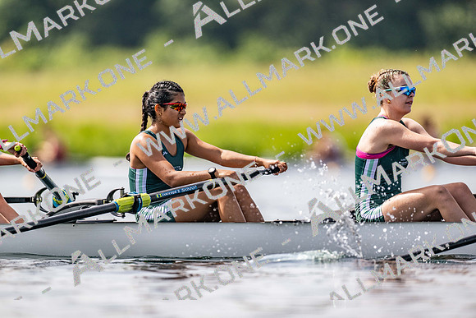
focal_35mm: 600
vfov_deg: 2.3
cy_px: 159
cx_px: 238
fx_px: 7935
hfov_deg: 3.4
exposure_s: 1/2500
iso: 220
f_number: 4
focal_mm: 600
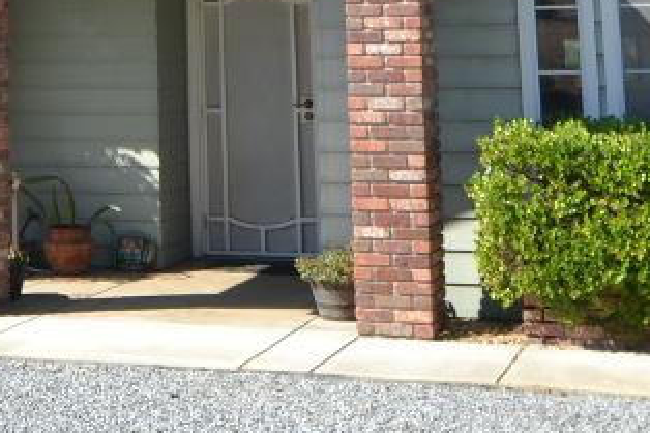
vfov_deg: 14.5
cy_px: -271
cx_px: 87
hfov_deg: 23.1
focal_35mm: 86
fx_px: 1552
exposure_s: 1/200
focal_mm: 12
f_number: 7.1
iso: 100
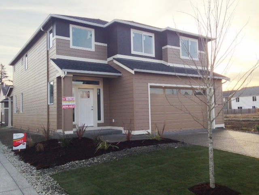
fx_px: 247
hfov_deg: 55.4
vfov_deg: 42.9
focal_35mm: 33
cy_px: 98
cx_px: 130
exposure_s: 1/184
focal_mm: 4.12
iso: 50
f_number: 2.4
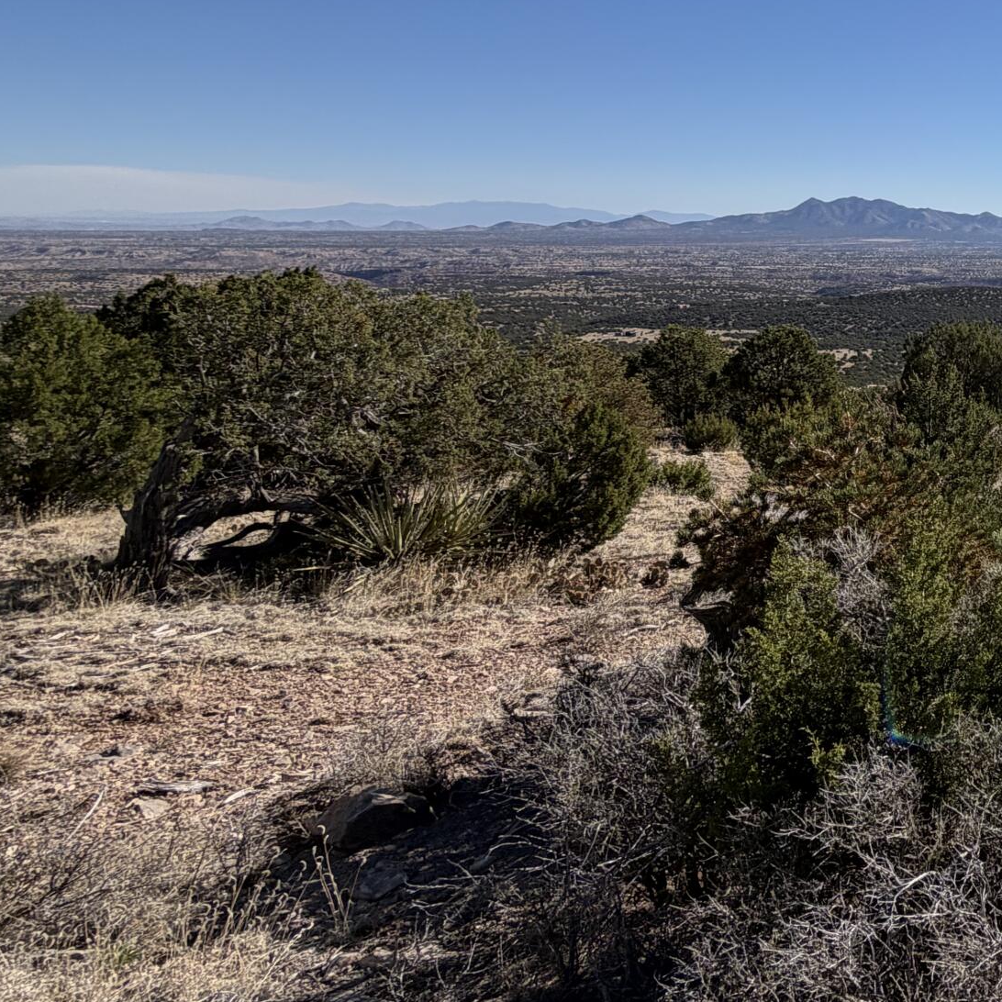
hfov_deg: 33.3
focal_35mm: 34
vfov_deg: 47.0
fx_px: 1113
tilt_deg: -1.8
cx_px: 1343
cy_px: 274
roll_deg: -1.0
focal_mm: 2.22
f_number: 2.2
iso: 20
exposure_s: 1/985
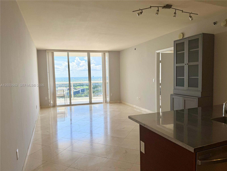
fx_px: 157
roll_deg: +1.2
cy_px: 86
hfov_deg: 71.6
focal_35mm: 24
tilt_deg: -5.5
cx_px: 114
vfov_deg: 56.8
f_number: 1.78
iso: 100
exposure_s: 1/612
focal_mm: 6.76
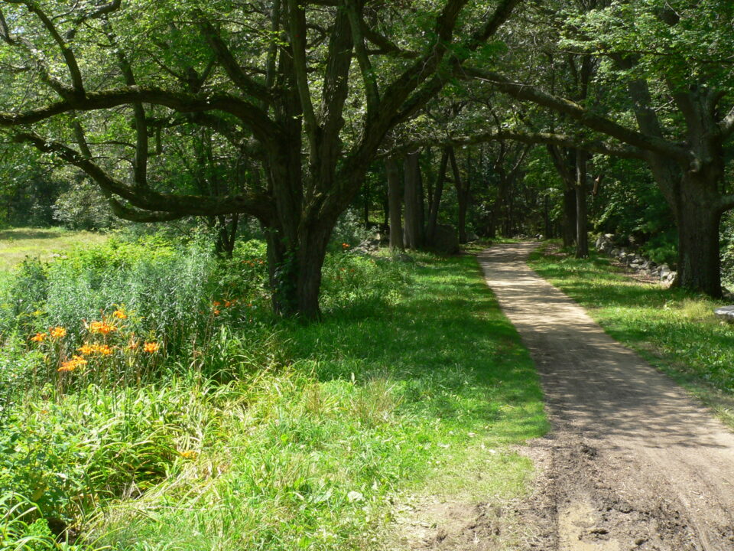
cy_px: 276
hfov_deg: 40.4
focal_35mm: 47
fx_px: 997
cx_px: 367
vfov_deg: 30.9
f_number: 8
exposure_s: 1/80
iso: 100
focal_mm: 7.8
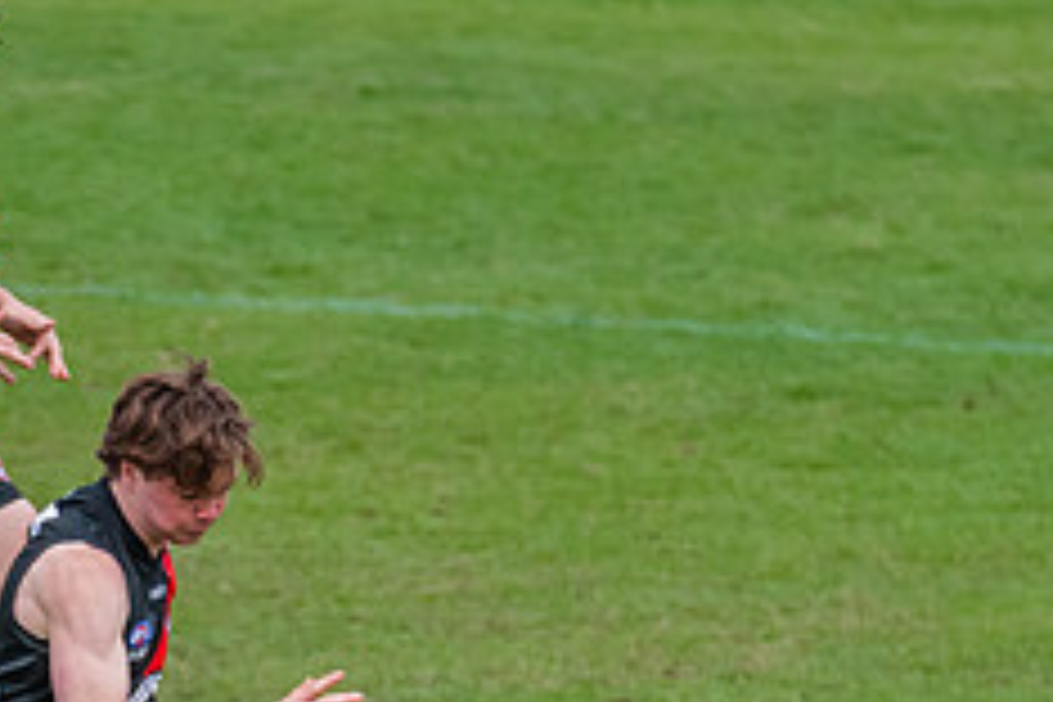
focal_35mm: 1536
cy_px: 1058
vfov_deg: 0.9
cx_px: 295
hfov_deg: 1.3
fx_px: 44924
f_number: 6
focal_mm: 350
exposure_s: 1/1600
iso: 900
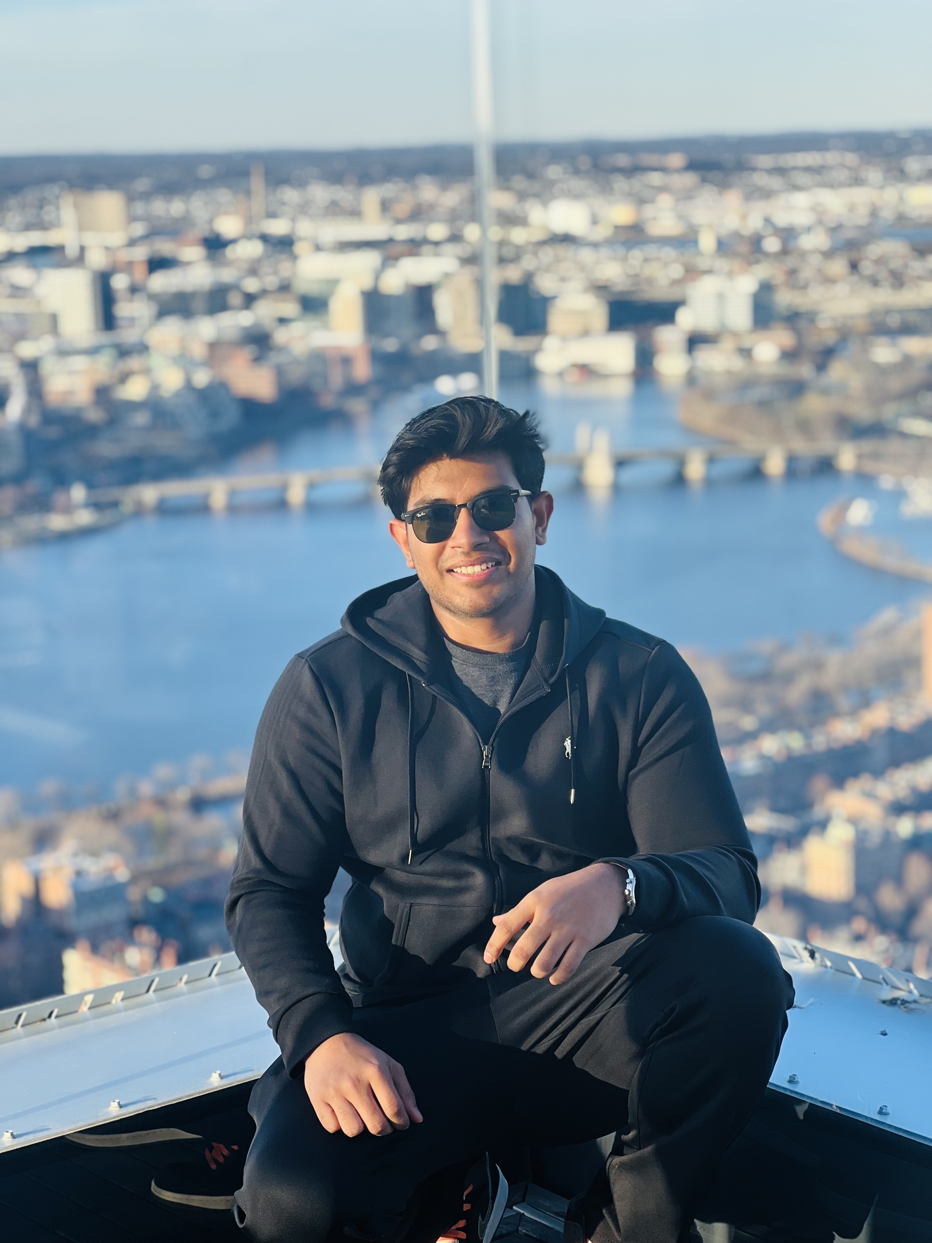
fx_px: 2764
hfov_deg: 19.1
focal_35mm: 77
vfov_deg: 25.3
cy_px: 622
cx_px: 466
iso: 25
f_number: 2.8
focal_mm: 9
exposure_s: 1/121
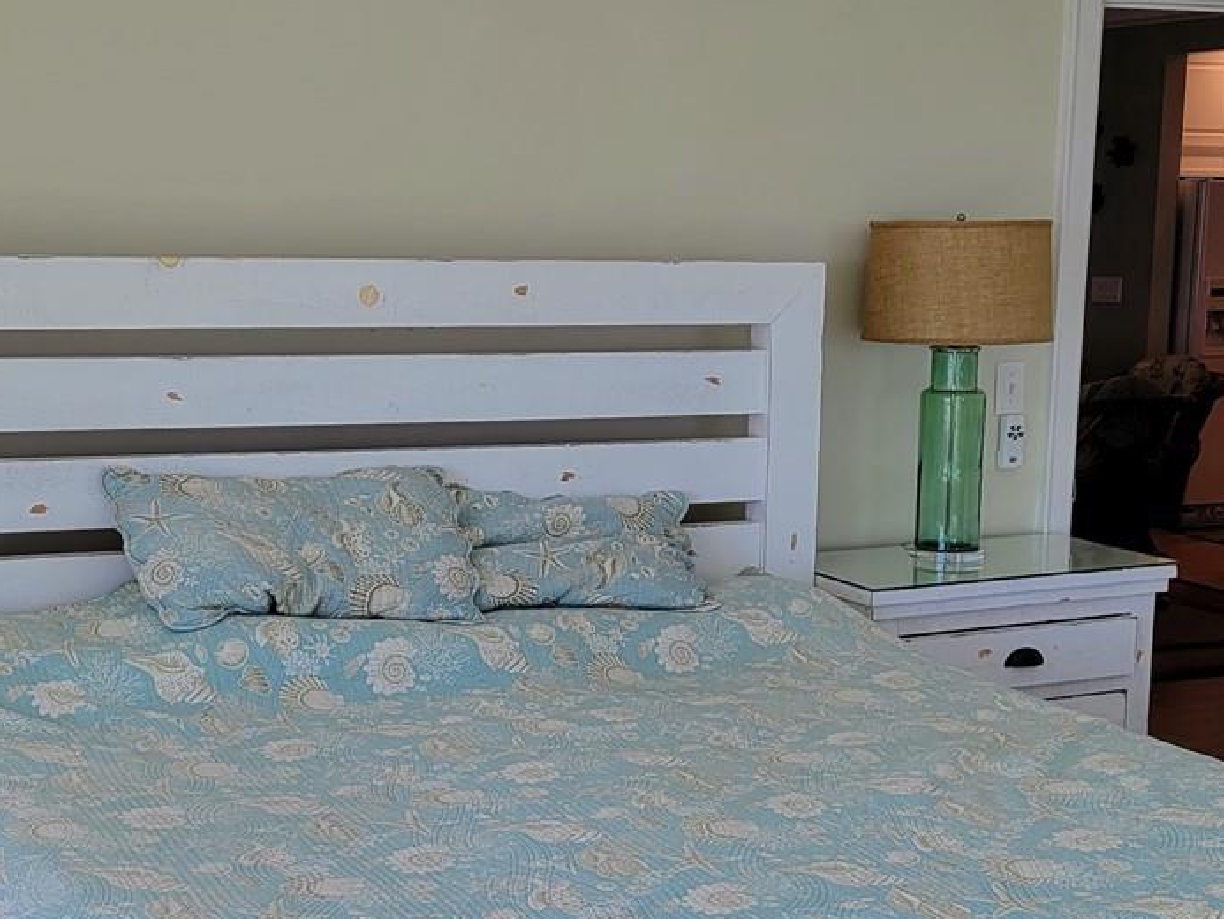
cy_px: 578
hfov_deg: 32.1
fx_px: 2122
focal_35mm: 60
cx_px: 526
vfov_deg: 24.4
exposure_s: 1/163
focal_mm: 5.4
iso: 40
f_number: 1.8
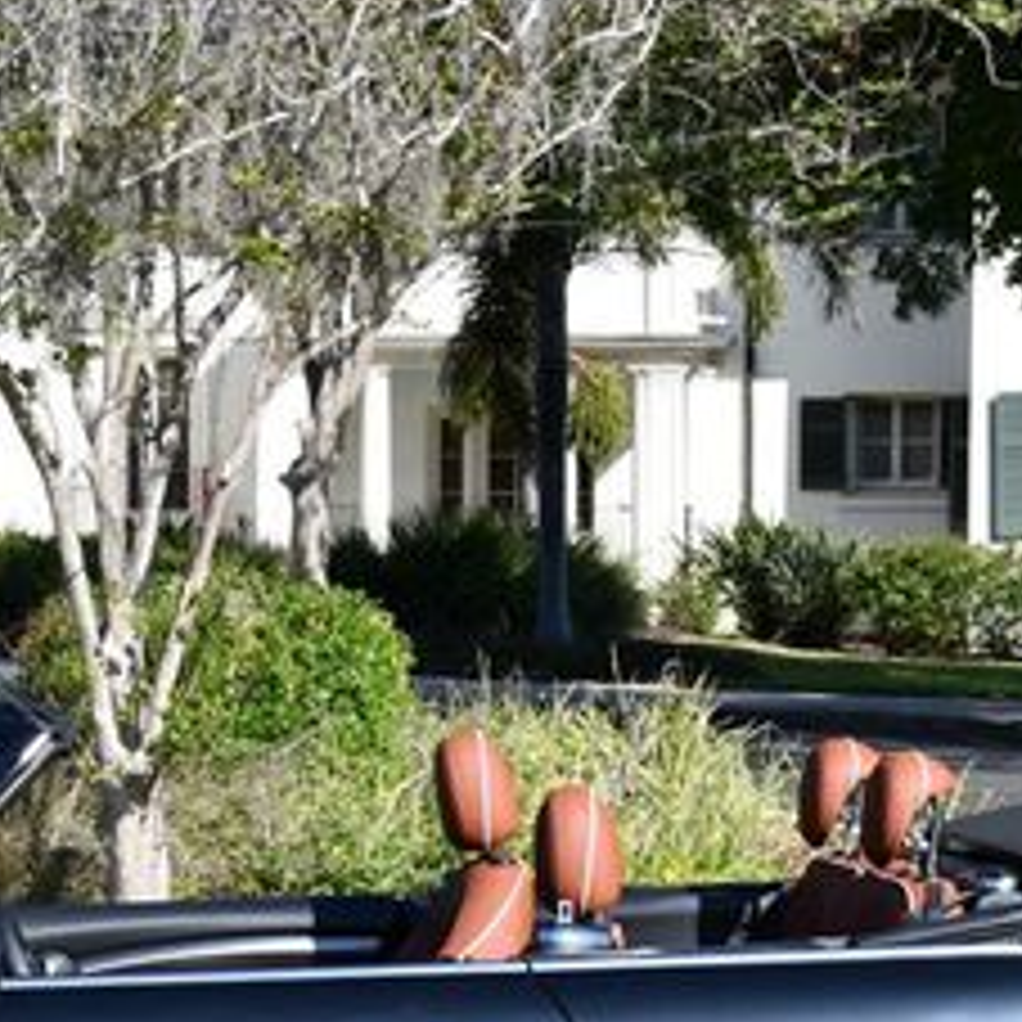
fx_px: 4810
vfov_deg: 12.1
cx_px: 140
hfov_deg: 12.1
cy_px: 878
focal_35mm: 144
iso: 160
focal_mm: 30
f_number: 8
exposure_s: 1/250
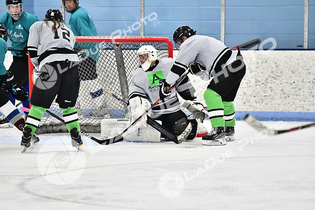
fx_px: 2625
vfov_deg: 4.6
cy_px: 105
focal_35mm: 300
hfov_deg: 6.9
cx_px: 158
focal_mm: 200
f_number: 2.8
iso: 8000
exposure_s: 1/1600
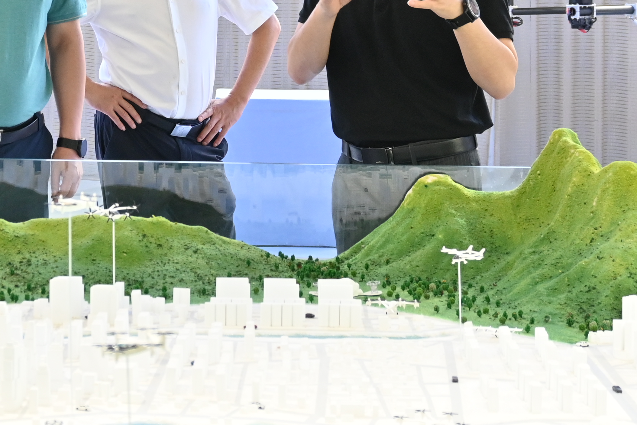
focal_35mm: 105
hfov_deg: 19.3
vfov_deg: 12.8
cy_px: -50
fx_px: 1858
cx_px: 142
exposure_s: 1/125
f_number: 4.5
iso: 720
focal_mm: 26.5
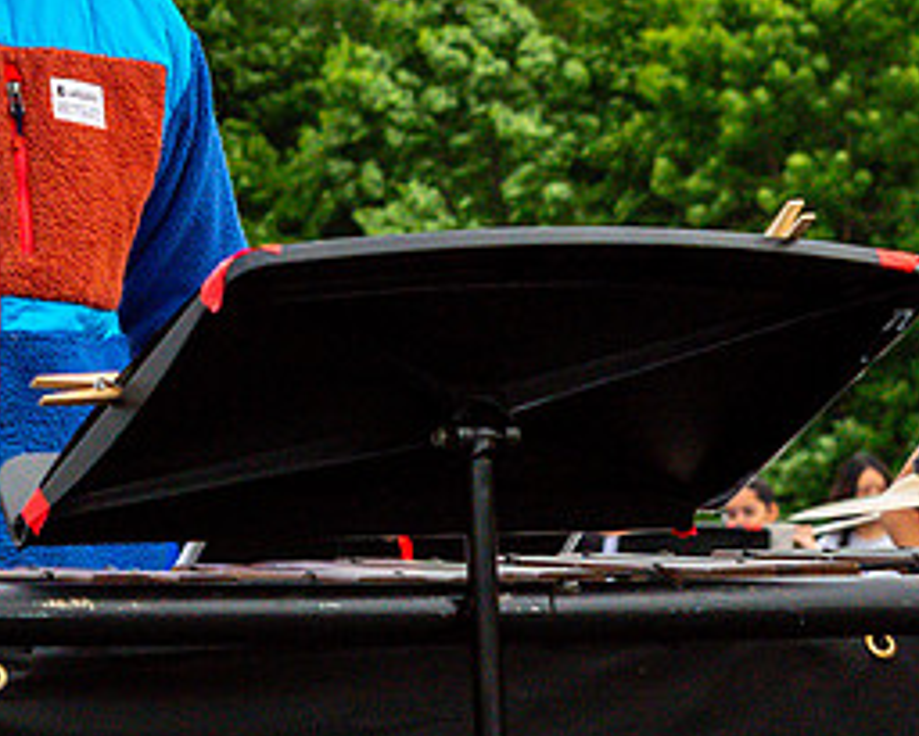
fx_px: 4626
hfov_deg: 11.2
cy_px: -58
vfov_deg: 9.0
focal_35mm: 170
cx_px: -4
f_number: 8
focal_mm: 66
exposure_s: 1/1250
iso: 1250
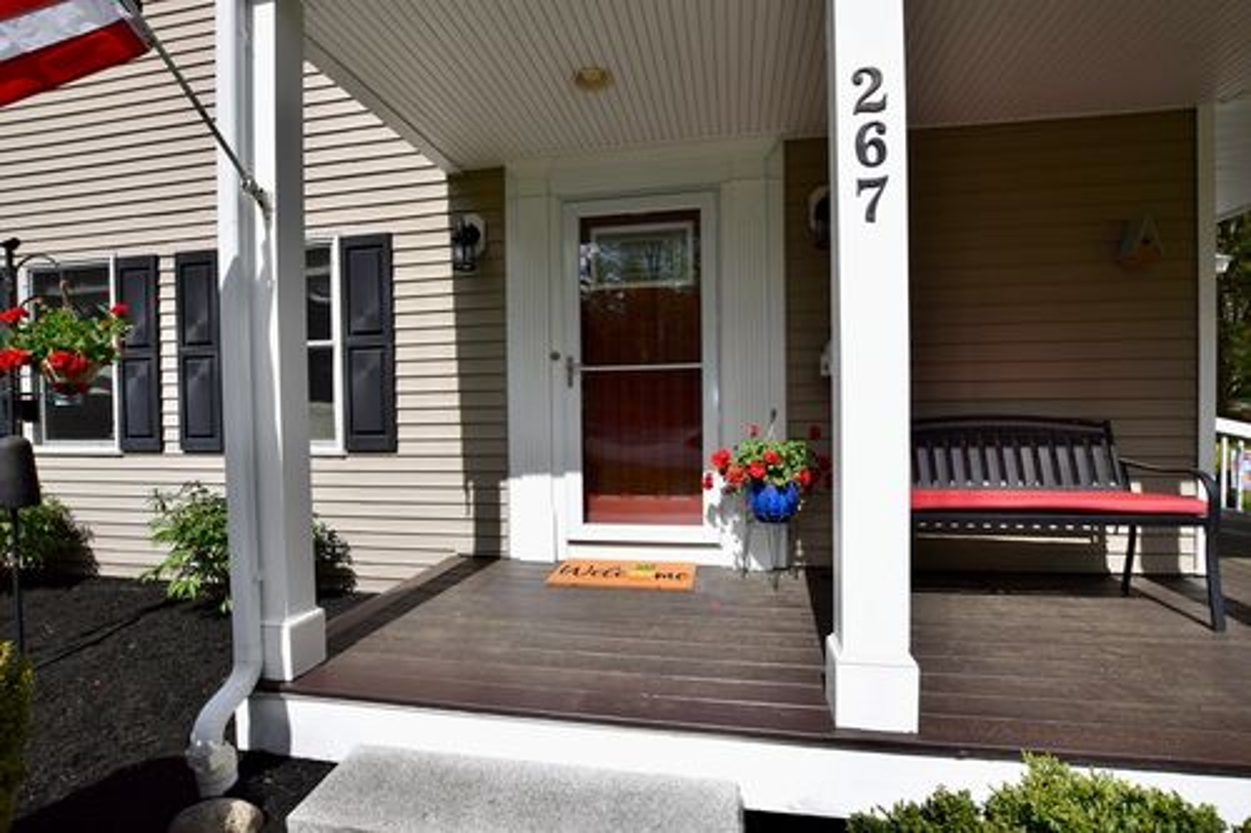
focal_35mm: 15
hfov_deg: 100.4
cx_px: 626
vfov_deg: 77.3
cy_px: 416
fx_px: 521
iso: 200
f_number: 11
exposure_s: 1/500
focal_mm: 10
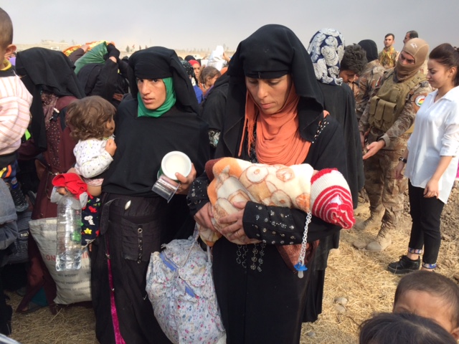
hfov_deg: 61.7
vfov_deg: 48.2
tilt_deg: -20.5
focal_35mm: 29
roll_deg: -0.6
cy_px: 172
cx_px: 230
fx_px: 385
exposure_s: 1/209
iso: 32
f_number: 2.2
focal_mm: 4.15
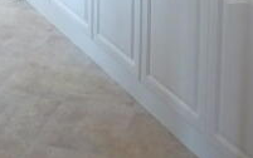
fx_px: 573
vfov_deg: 14.2
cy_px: -113
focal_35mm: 83
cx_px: 140
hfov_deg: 24.9
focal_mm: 4.8
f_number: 2.8
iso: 250
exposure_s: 1/30
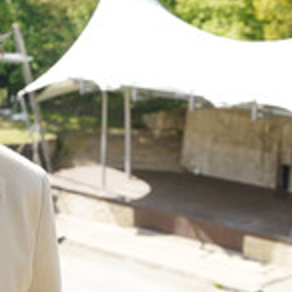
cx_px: 47
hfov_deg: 18.7
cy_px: 184
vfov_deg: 18.8
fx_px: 878
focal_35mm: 92
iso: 100
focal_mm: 35
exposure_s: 1/250
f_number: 4.5
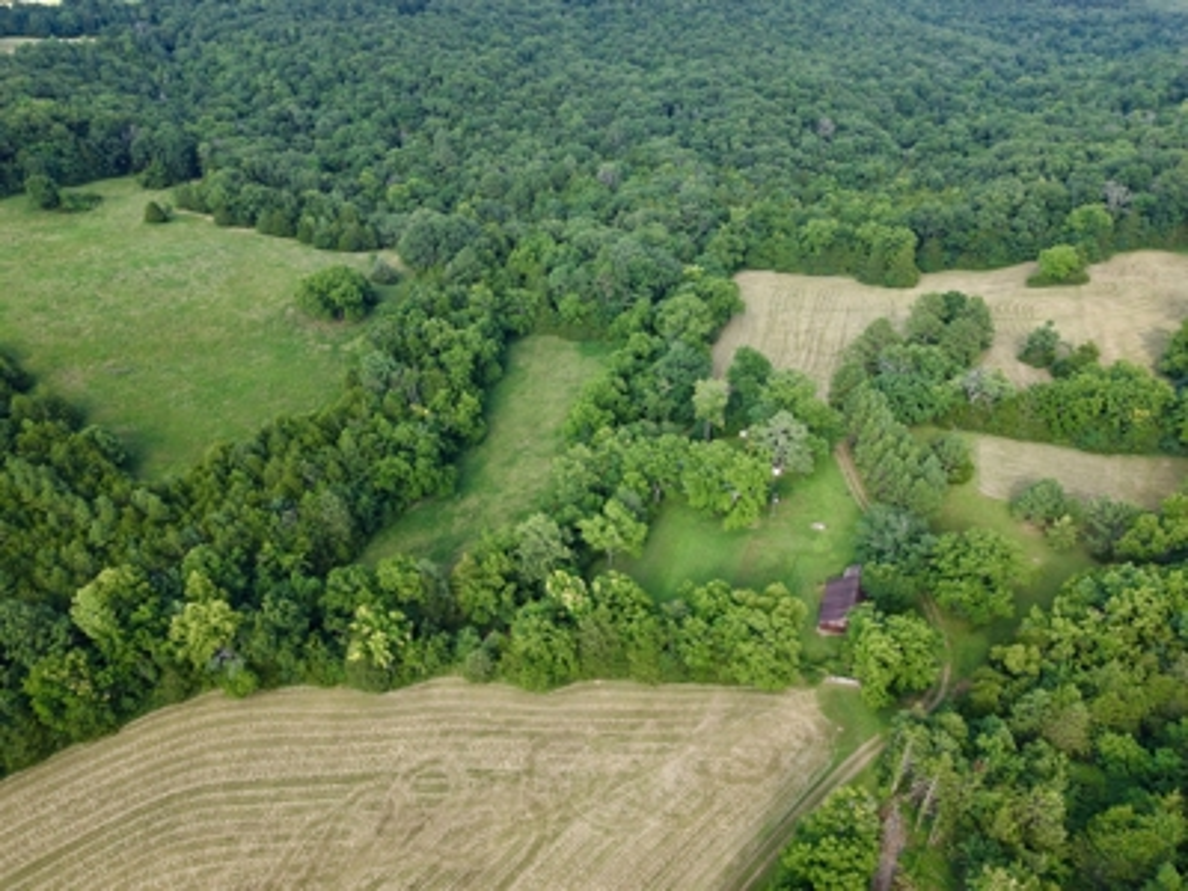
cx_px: 594
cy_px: 446
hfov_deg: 71.6
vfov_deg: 56.8
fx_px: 824
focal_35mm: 24
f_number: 1.8
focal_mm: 8.67
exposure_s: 1/60
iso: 100
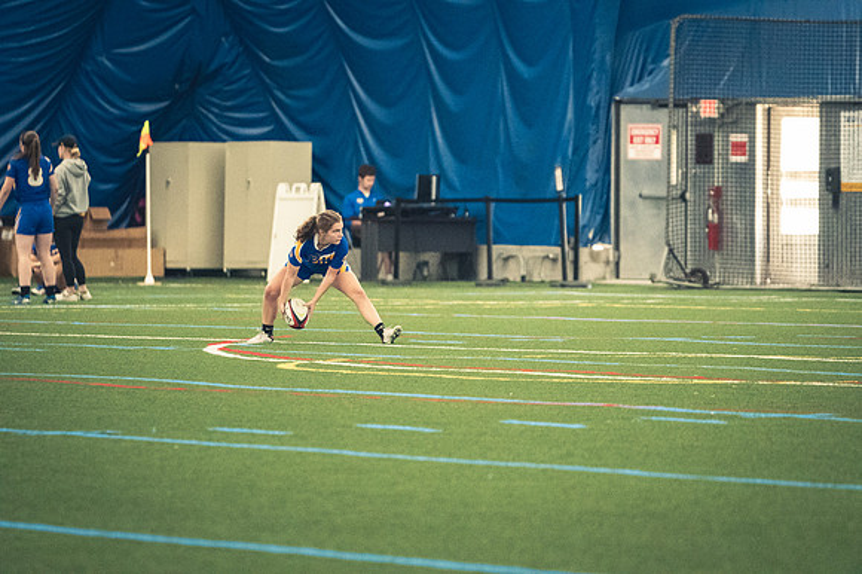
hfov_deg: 6.9
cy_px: 287
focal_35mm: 300
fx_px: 7179
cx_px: 431
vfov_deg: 4.6
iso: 12800
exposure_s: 1/500
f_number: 2.8
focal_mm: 200
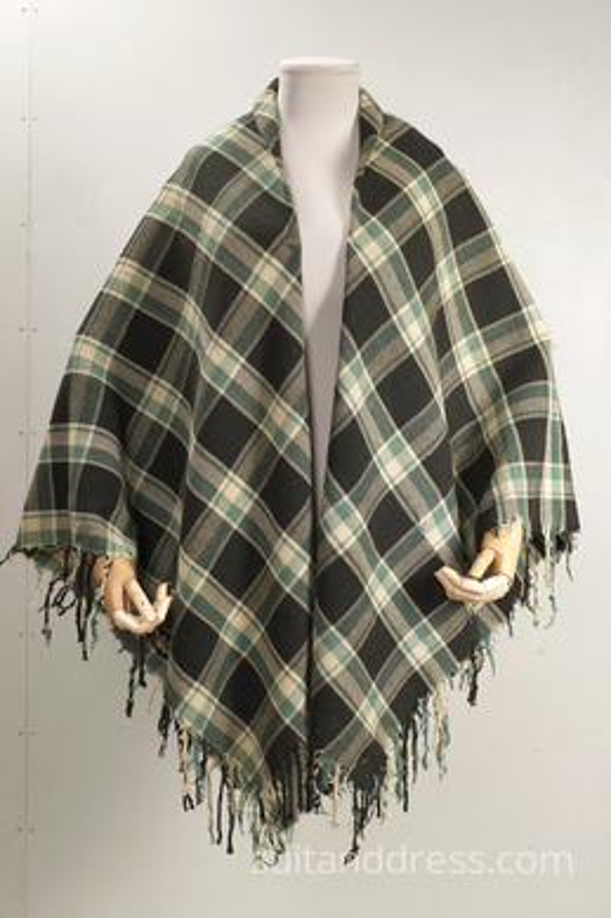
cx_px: 306
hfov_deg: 28.1
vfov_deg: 41.1
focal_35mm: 48
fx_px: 1223
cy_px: 459
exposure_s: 1/25
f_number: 7.1
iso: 320
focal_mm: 32
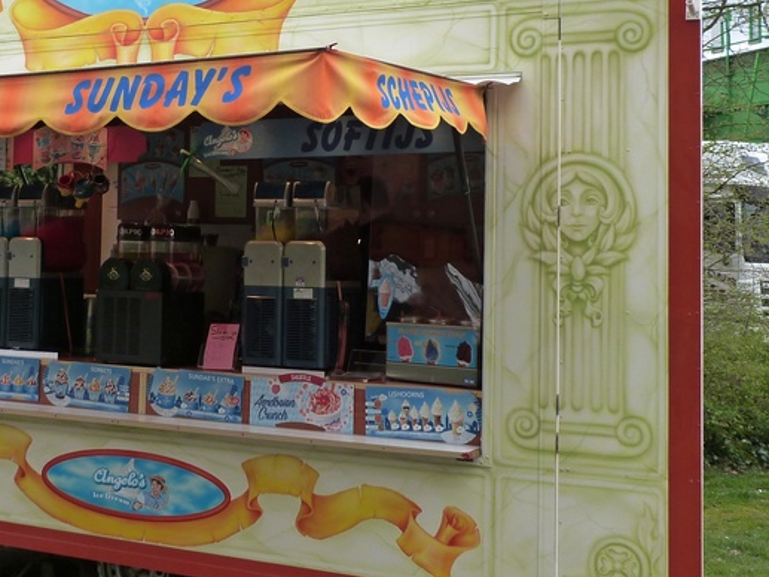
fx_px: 1289
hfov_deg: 32.8
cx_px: 229
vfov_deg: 25.1
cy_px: 184
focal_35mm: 58
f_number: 4
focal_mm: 5.2
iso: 160
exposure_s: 1/200
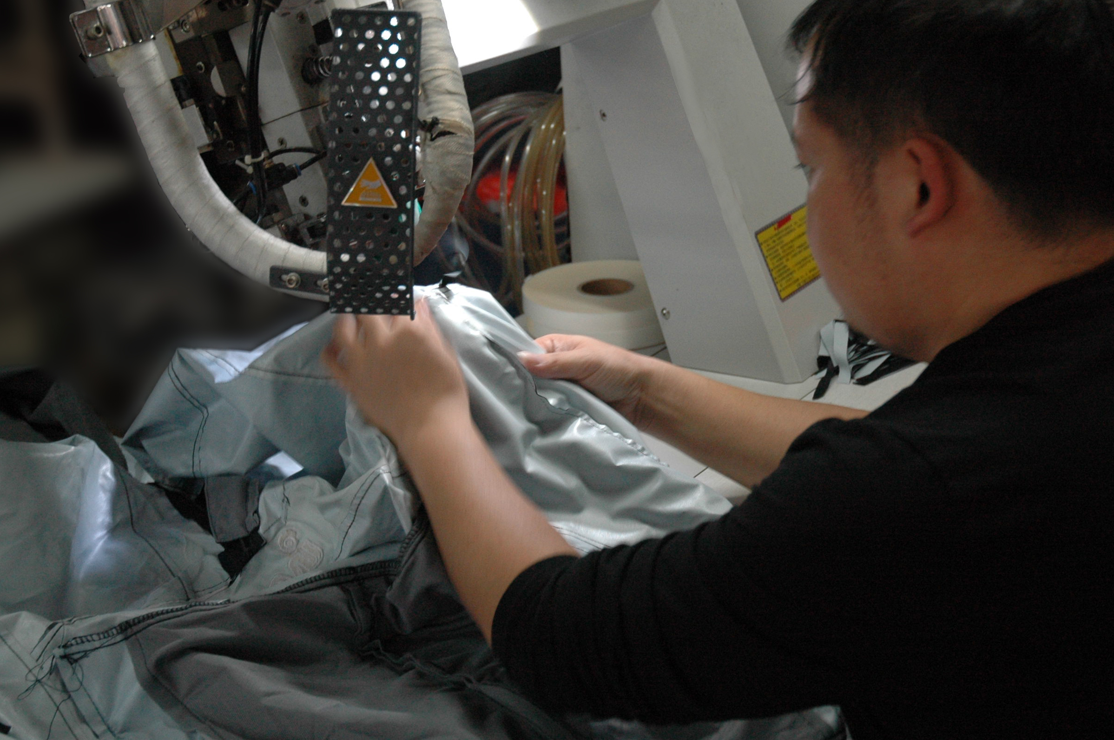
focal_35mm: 64
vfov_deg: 21.2
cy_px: 377
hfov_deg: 31.4
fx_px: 1979
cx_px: 556
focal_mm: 34
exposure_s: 1/30
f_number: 4.2
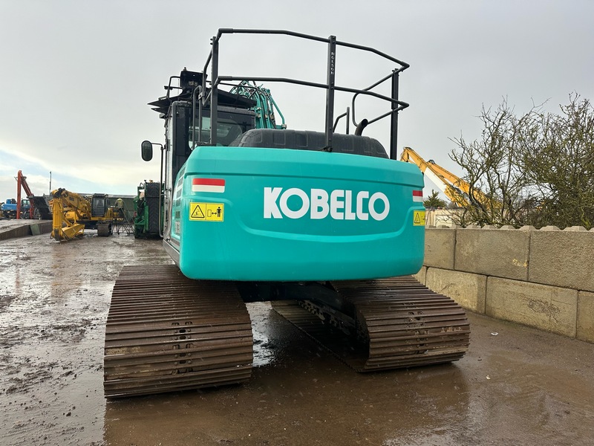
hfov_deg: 71.6
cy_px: 223
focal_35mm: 24
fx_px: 412
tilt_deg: +0.6
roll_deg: +0.7
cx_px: 297
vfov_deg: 56.8
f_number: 1.78
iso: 80
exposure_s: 1/709
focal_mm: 6.86
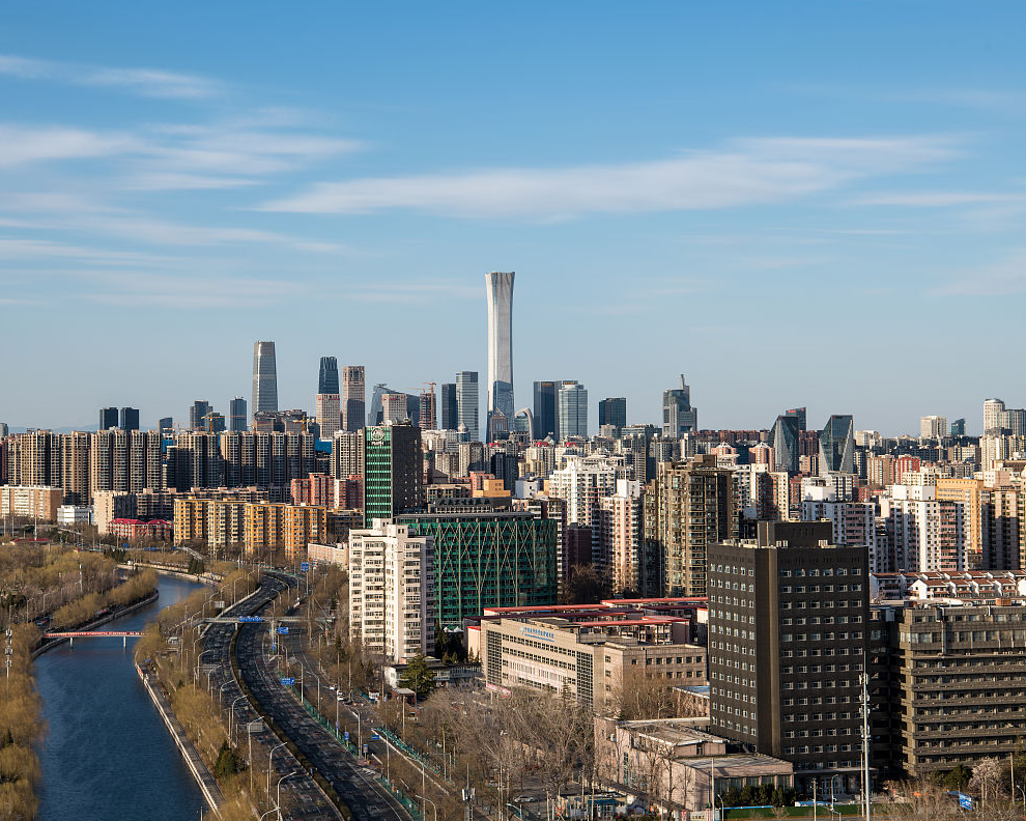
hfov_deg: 28.7
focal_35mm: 66
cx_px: 425
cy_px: 413
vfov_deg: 23.1
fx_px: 2004
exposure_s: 1/100
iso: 64
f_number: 11
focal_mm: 58
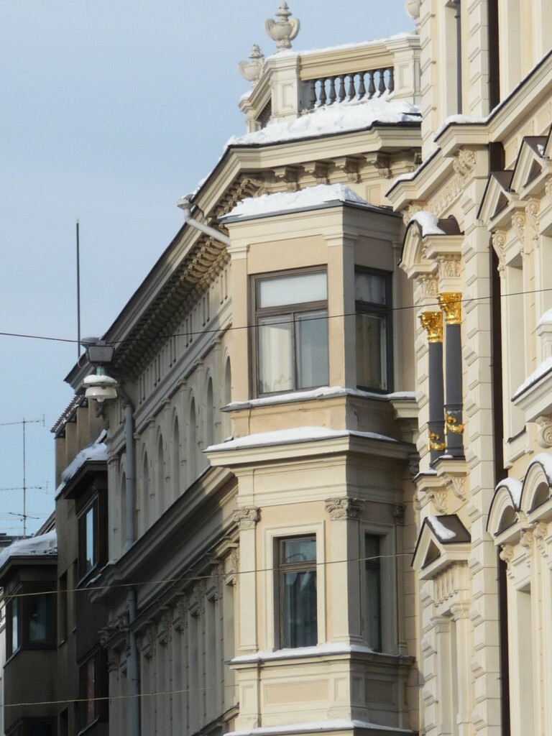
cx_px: 276
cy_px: 368
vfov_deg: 5.9
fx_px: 7101
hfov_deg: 4.5
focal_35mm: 334
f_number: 4.8
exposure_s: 1/500
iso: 100
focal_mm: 34.2
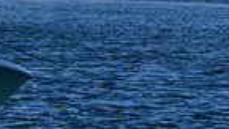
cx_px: -208
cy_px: -24
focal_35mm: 1069
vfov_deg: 1.1
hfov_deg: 2.0
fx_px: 6500
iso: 200
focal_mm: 170
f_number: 6.3
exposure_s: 1/1250
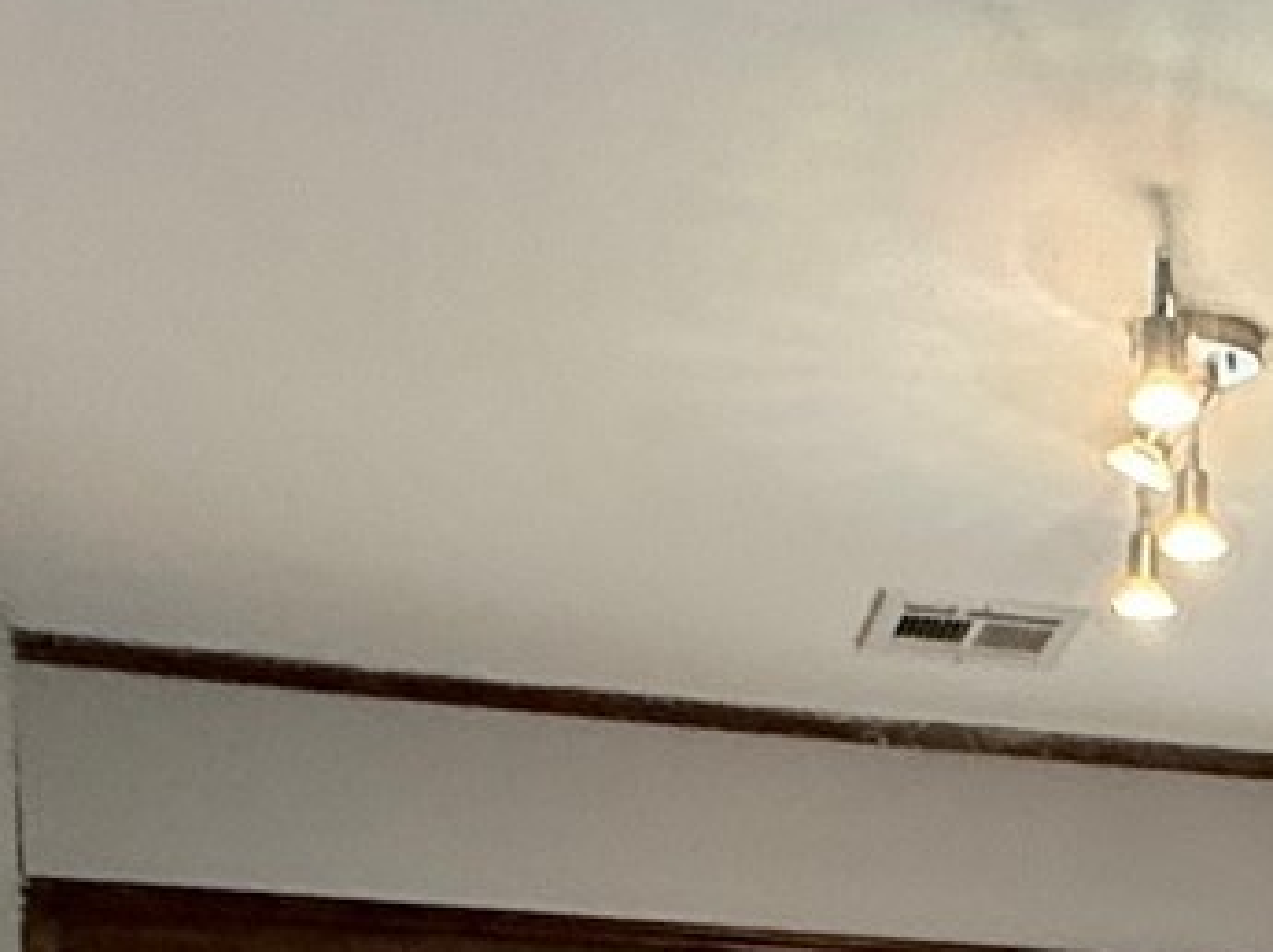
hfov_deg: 22.9
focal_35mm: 78
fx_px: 2865
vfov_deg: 15.9
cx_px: 1550
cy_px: 1738
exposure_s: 1/60
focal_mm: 2.22
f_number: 2.2
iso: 500
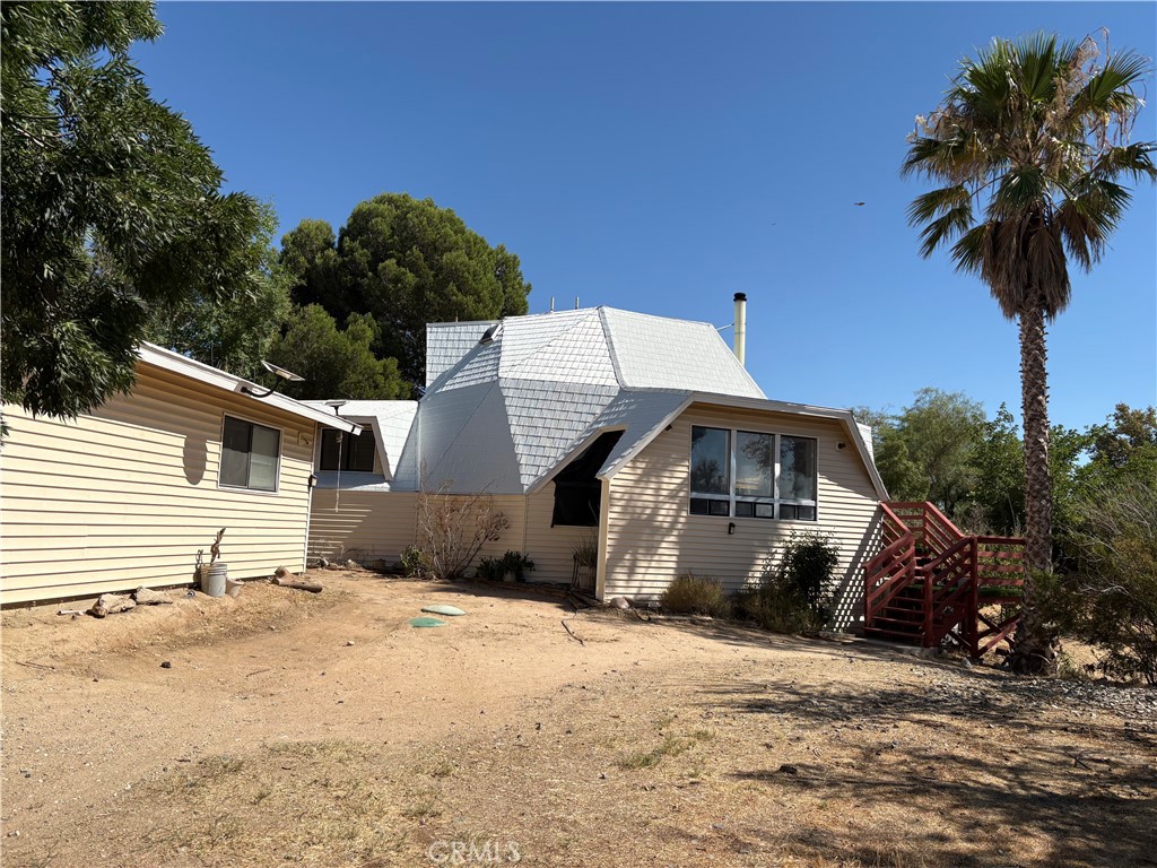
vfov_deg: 53.1
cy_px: 434
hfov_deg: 67.3
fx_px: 869
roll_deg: -3.1
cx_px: 578
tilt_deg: +5.1
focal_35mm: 26
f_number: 1.6
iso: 50
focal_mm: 5.96
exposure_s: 1/4950
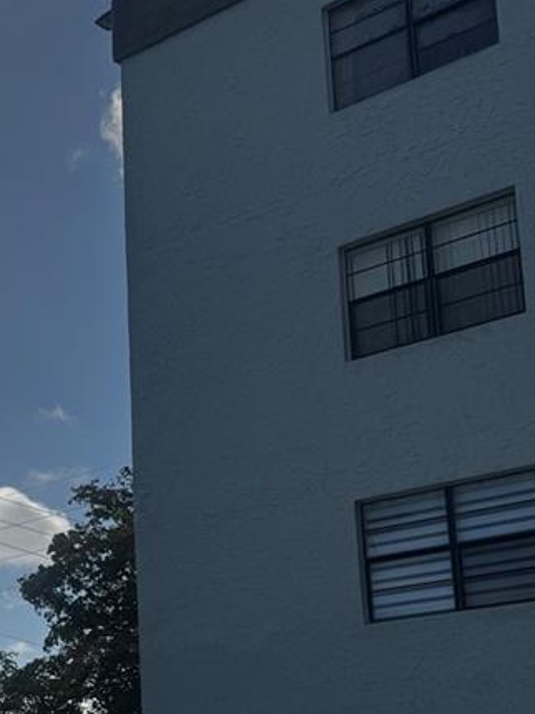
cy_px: 573
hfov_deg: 20.7
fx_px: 1382
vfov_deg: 28.4
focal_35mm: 67
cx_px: -78
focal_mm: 6.76
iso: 64
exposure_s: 1/12346
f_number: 1.78
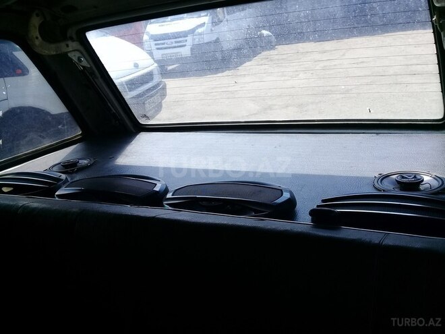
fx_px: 399
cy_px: 167
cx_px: 222
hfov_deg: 58.4
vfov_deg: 45.4
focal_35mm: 31
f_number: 2.2
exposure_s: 1/323
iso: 50
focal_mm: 3.3
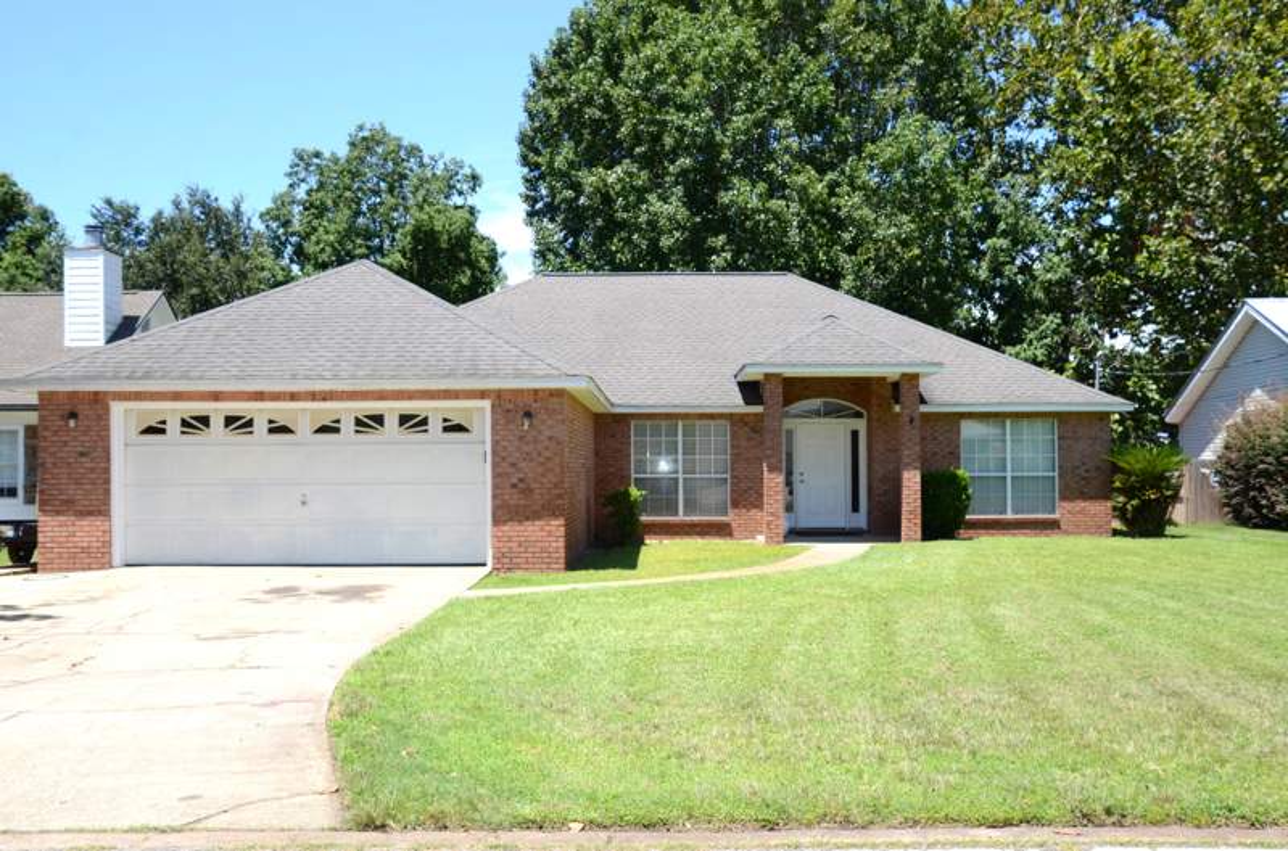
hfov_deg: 57.3
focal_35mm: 33
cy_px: 426
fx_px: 1178
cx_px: 644
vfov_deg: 39.8
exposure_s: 1/250
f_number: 7.1
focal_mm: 22
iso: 100
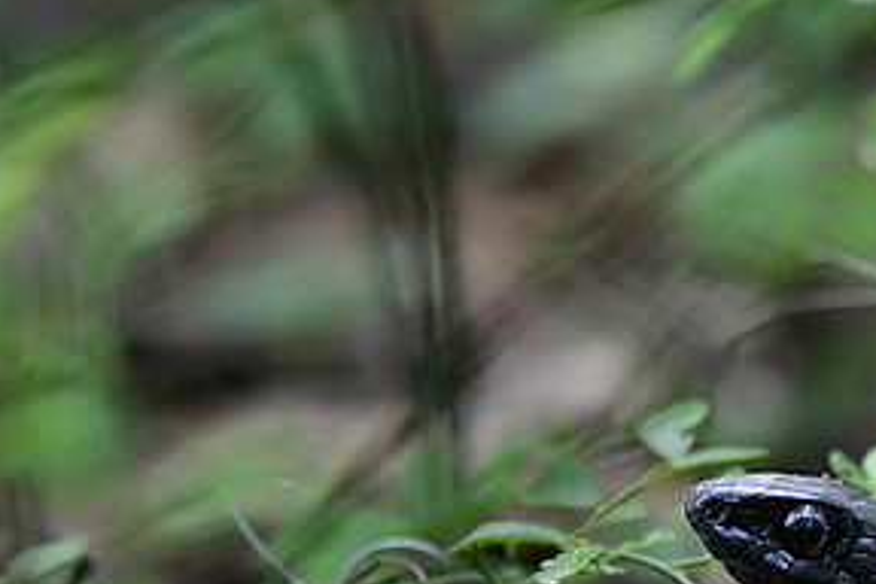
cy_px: 506
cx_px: 873
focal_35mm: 1814
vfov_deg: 0.8
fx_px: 44137
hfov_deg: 1.1
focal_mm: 600
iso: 2500
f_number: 6.3
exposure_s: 1/400
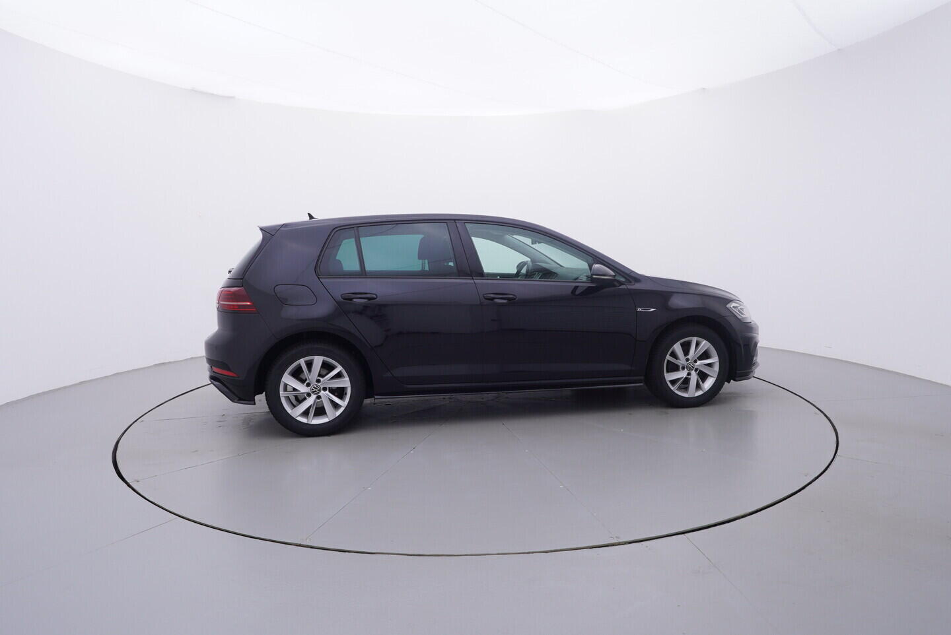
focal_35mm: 22
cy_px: 318
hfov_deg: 77.3
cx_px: 476
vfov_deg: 56.2
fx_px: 595
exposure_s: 1/80
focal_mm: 15
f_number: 5
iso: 200
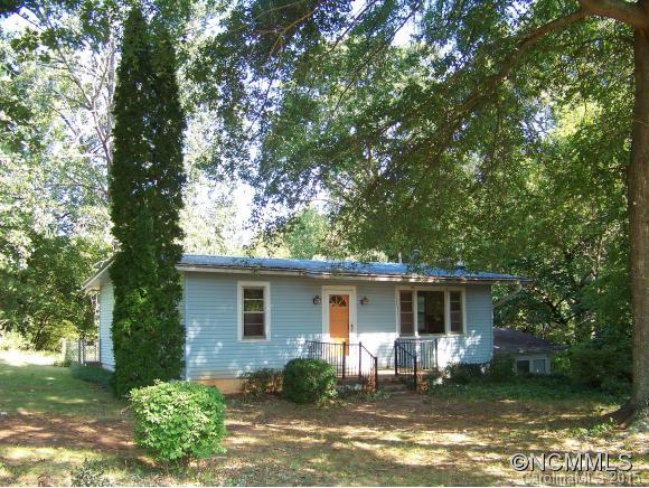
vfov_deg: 39.7
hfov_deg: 51.3
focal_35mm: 36
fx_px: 676
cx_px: 324
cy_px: 244
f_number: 2.8
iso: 67
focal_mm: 5.85
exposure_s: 1/80
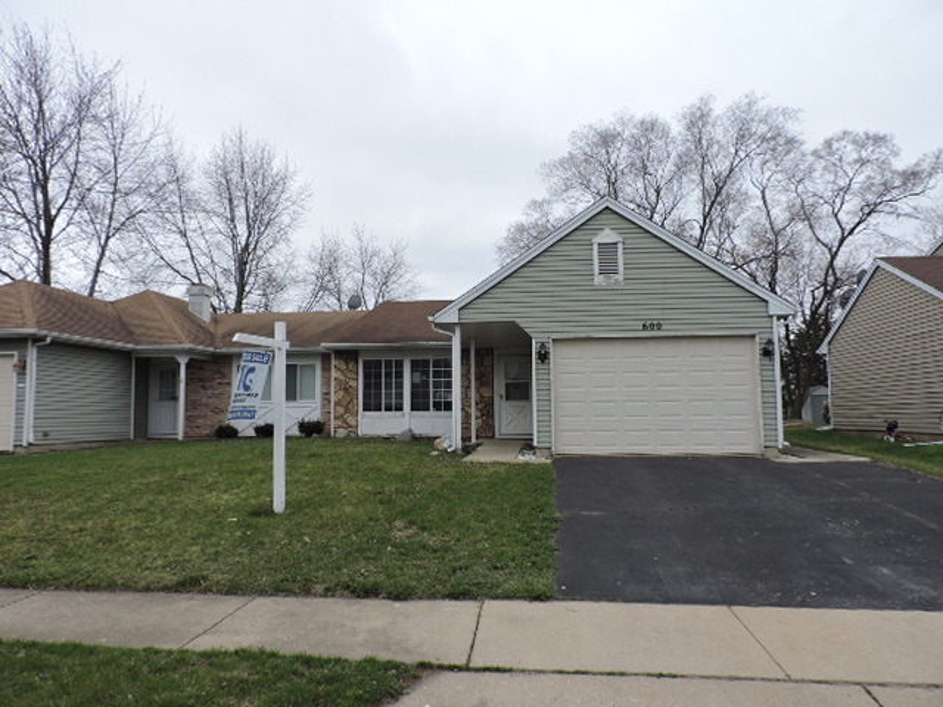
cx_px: 472
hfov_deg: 71.6
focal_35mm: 24
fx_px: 654
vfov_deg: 56.8
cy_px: 354
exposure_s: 1/320
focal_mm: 4.3
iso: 100
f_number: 3
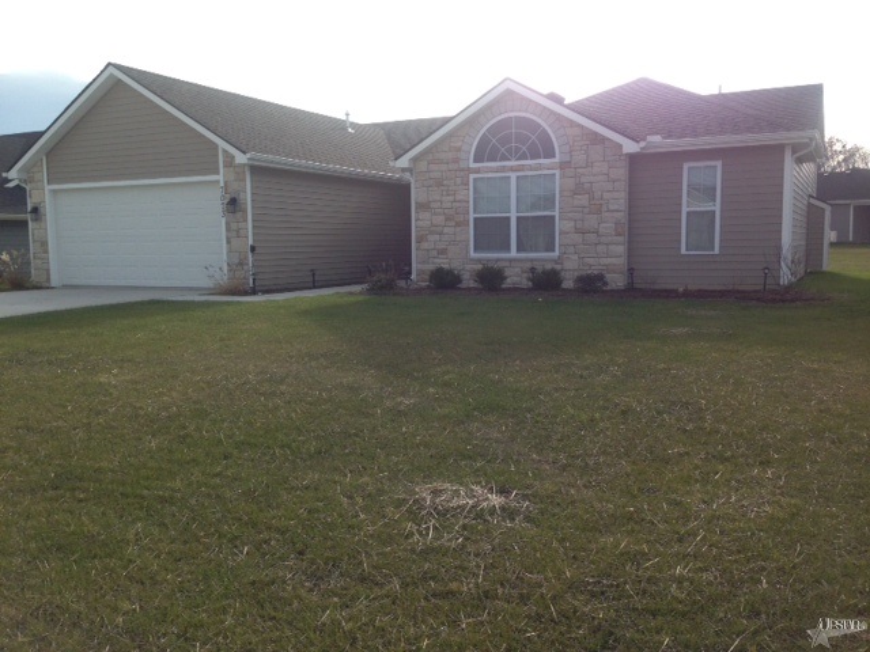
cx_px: 435
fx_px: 829
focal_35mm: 33
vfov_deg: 42.9
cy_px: 326
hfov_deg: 55.4
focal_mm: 4.12
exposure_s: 1/1391
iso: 64
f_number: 2.4
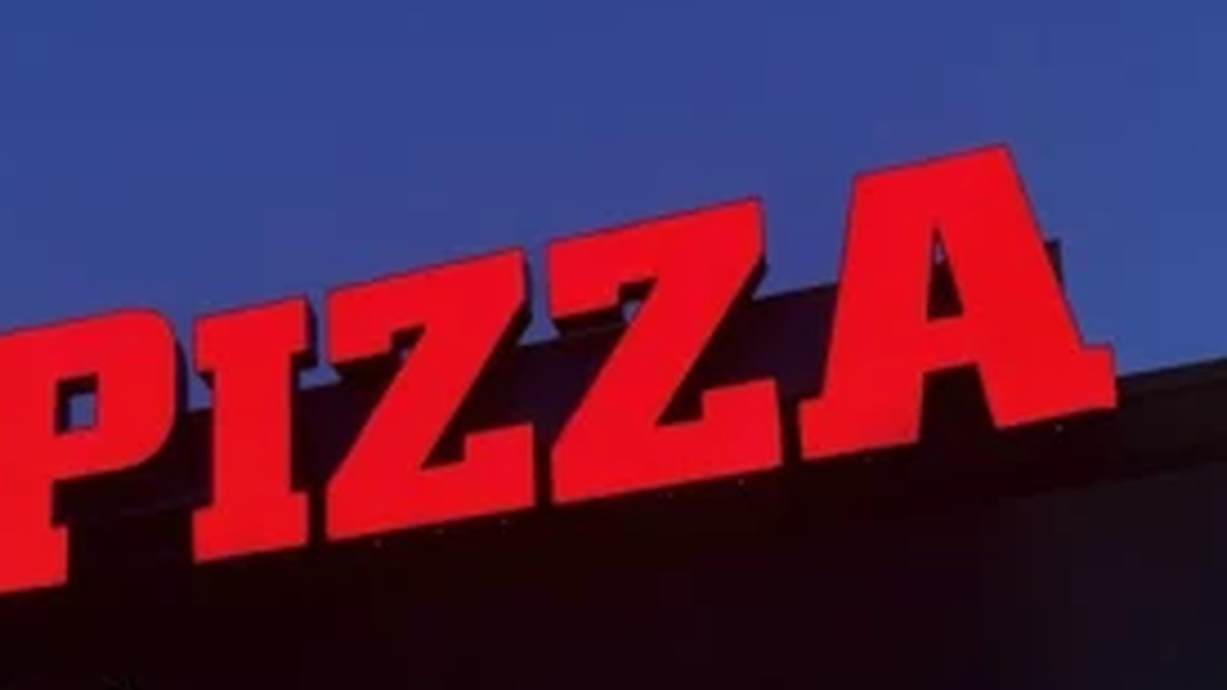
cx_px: 193
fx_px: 1984
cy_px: 963
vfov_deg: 18.0
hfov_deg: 33.1
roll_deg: +0.3
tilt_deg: +14.7
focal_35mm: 61
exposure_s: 1/60
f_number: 1.78
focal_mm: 6.76
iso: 250
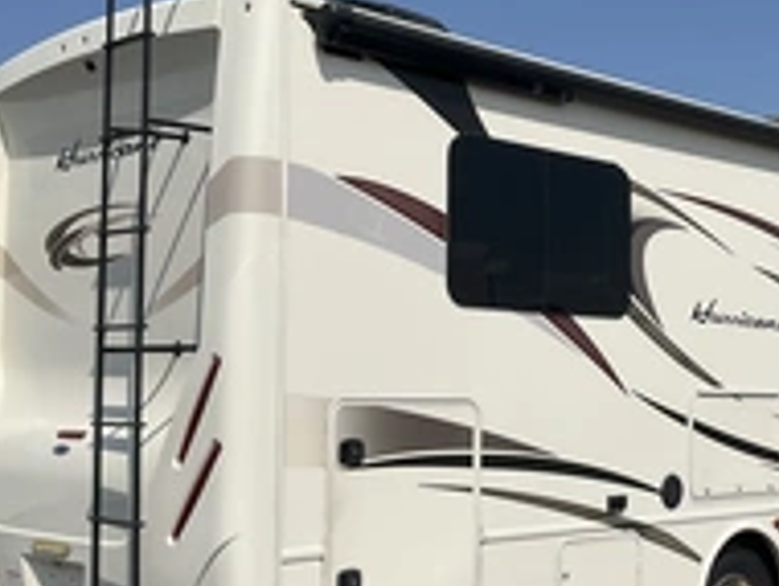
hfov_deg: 31.1
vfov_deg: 24.1
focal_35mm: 61
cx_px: 582
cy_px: 328
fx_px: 1374
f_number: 1.8
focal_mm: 3
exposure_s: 1/4405
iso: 25
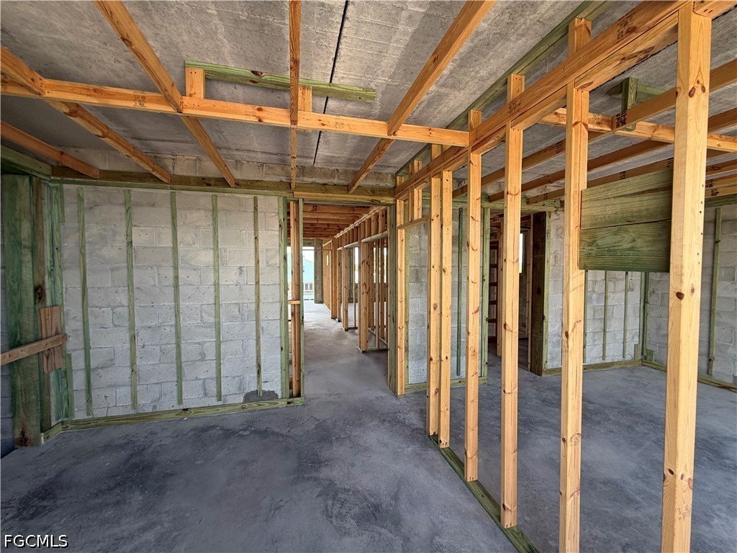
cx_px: 368
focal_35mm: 14
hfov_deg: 102.1
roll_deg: +0.0
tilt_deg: -3.9
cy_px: 276
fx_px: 298
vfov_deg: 85.7
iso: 64
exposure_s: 1/121
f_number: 2.2
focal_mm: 2.22
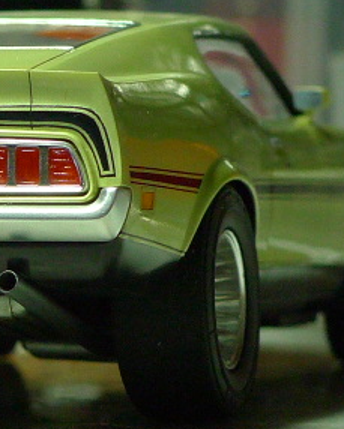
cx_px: 0
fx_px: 3002
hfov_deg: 6.5
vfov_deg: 8.2
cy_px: 234
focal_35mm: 236
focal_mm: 12.8
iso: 400
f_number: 2.8
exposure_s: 1/30
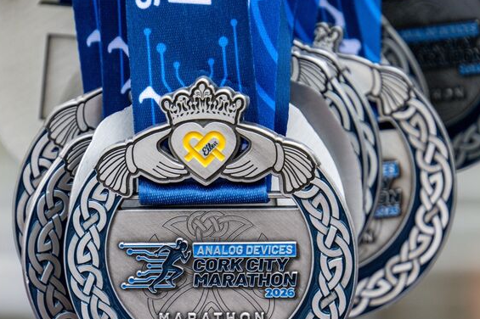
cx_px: 246
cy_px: 205
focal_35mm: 299
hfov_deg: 6.9
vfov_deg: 4.6
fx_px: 3984
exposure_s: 1/500
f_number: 5.6
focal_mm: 141
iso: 400
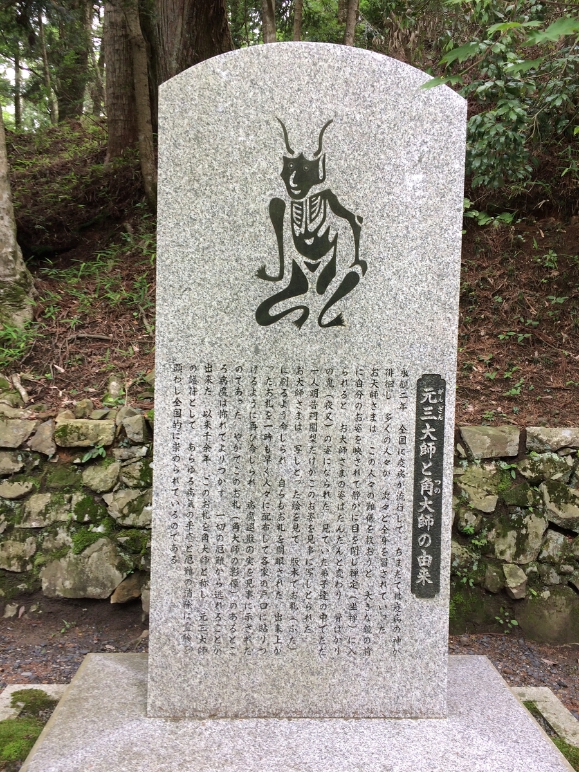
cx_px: 290
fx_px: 647
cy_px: 386
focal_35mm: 29
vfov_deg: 61.7
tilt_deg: -4.4
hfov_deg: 48.2
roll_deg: -0.5
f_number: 2.2
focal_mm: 4.15
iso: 64
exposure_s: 1/120
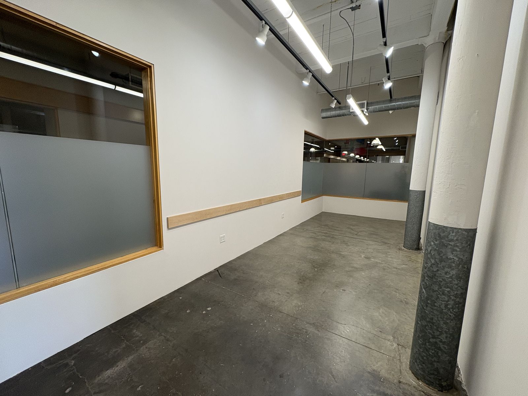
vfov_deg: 85.7
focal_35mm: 14
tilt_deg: -7.9
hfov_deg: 102.1
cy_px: 198
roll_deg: -1.1
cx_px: 264
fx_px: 214
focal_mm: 2.22
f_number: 2.2
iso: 125
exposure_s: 1/120
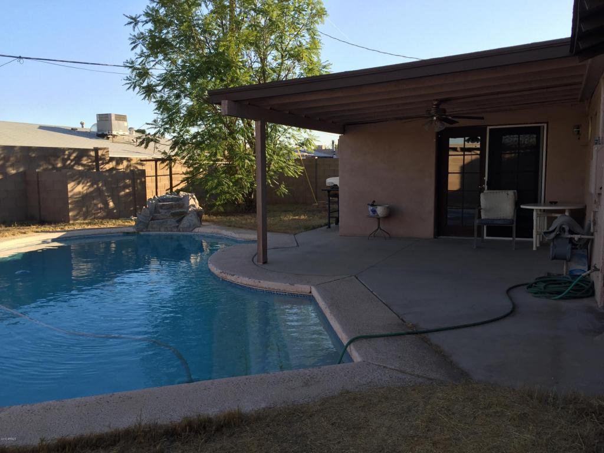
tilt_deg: -6.9
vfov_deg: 48.2
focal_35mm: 29
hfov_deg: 61.7
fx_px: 506
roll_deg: +0.1
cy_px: 226
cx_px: 302
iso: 32
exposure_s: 1/648
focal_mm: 4.15
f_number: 2.2
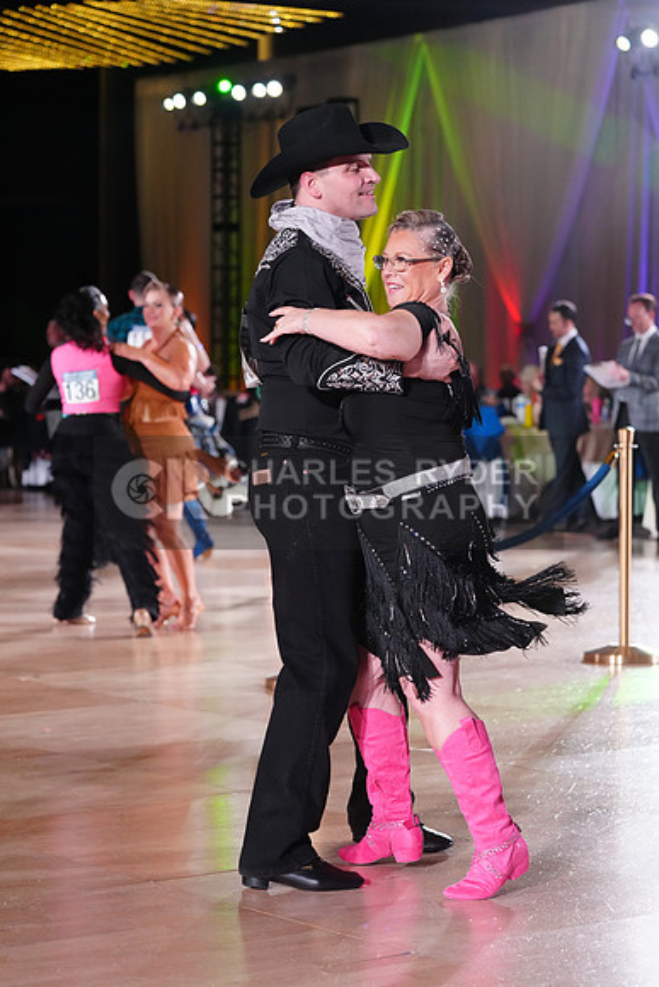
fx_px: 2497
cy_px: 494
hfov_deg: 15.0
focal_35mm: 91
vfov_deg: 22.4
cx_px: 330
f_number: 4
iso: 4000
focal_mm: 91
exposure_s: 1/400
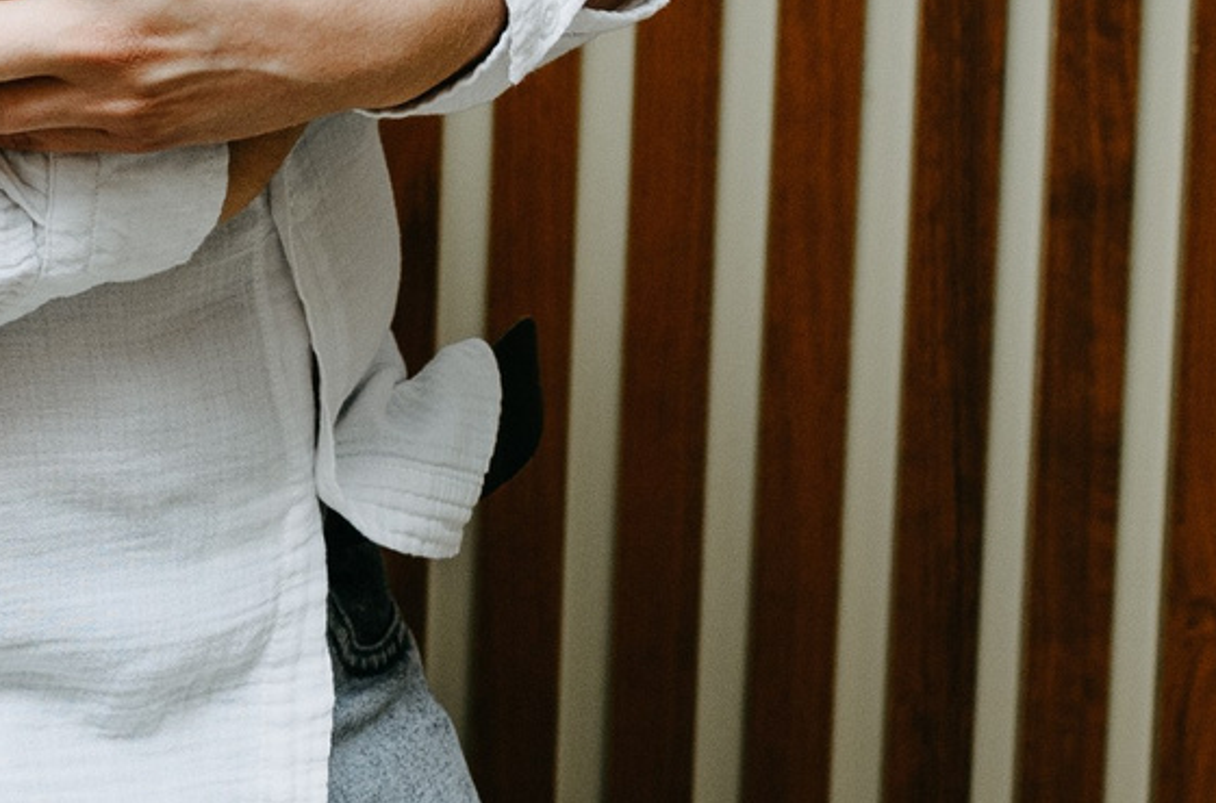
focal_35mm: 176
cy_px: -416
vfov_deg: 7.6
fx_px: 5928
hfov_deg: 11.5
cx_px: -246
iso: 200
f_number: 4
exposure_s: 1/160
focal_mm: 35
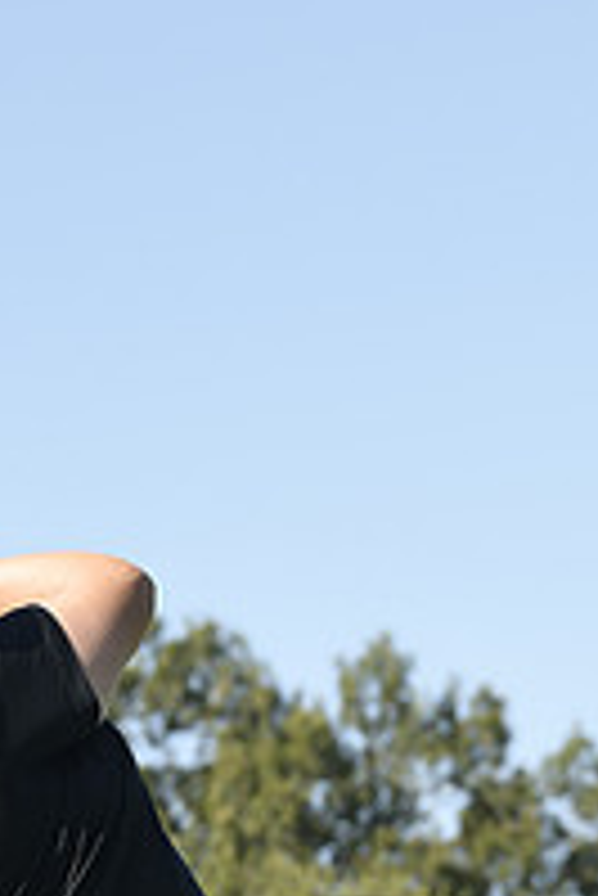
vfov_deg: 6.9
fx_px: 7387
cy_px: 1144
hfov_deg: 4.6
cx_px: 2
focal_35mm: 297
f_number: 6.3
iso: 250
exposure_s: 1/500
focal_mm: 102
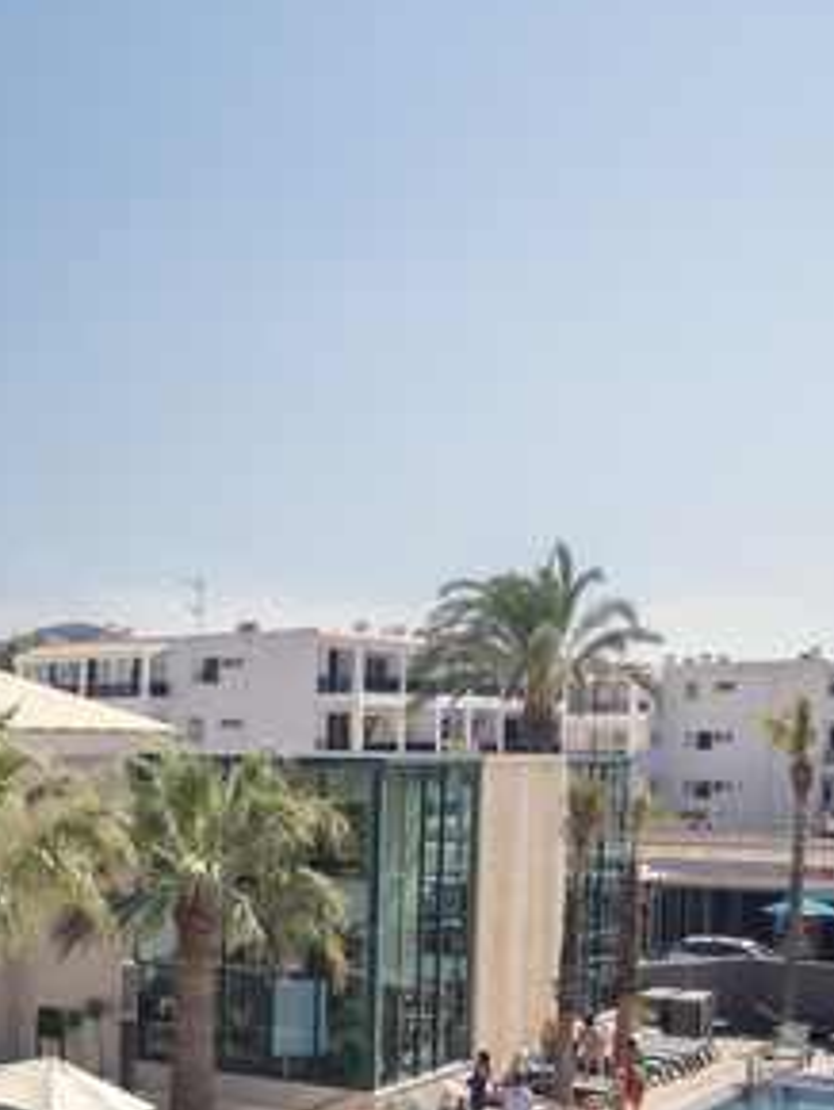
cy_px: 852
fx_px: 1700
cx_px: -329
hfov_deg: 23.4
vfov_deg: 35.2
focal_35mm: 53
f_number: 8
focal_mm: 20
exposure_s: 1/320
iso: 200
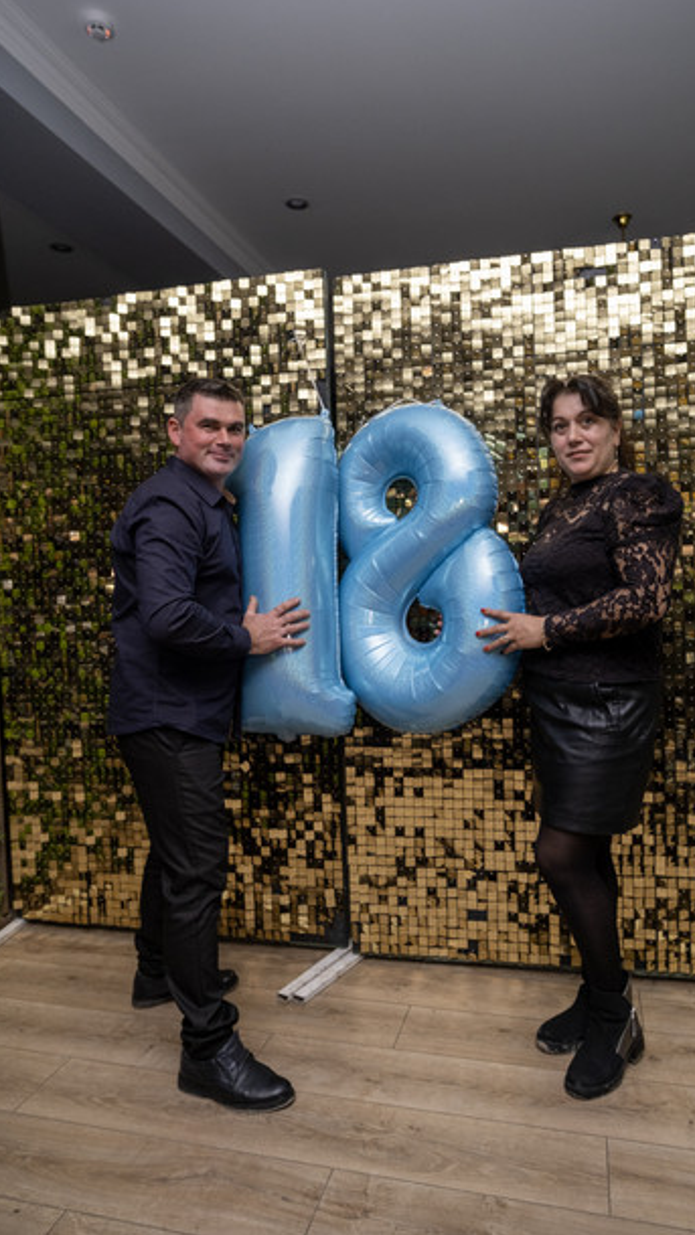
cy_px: 622
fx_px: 721
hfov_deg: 51.2
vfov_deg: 81.2
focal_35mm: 22
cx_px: 406
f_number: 2.2
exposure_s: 1/100
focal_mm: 13
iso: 640
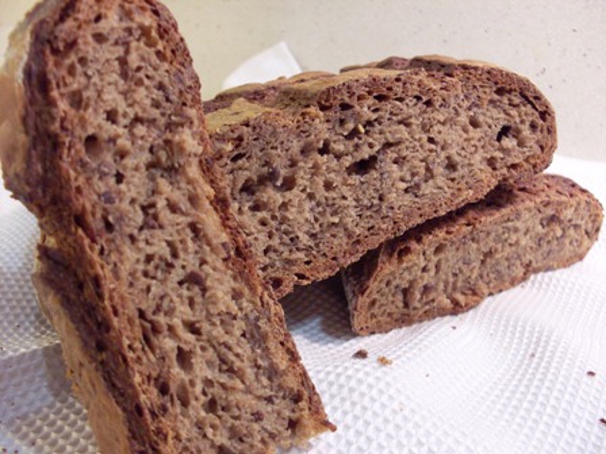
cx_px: 303
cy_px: 227
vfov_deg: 37.7
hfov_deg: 49.0
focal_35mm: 38
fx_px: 665
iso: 200
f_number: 2.8
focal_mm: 6.3
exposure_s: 1/20
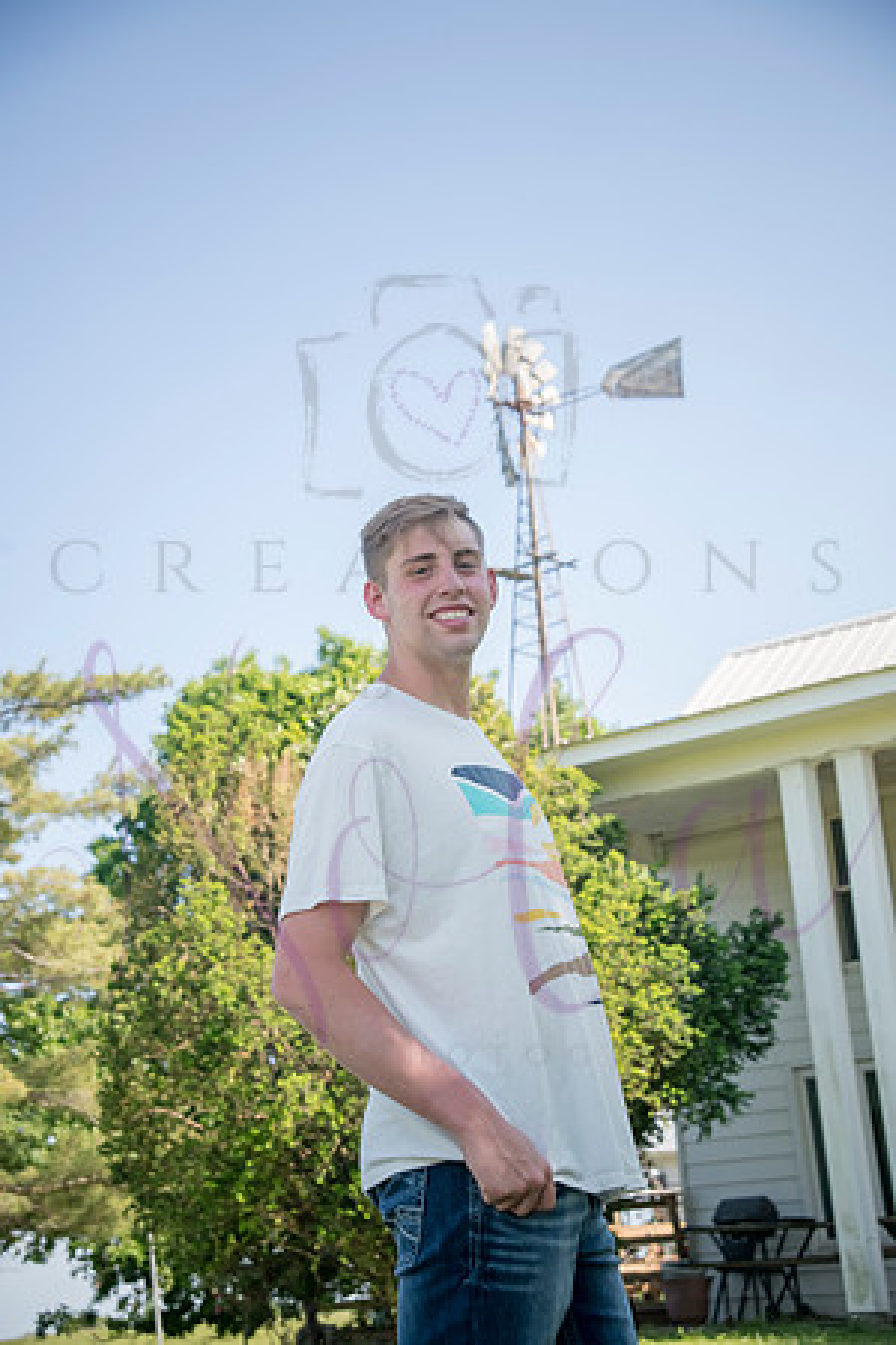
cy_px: 672
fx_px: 2240
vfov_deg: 33.4
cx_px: 448
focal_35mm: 60
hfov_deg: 22.6
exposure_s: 1/640
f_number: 7.1
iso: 500
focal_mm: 60
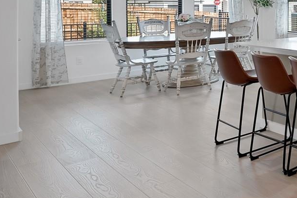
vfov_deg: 31.6
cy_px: 1
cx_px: 462
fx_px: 322
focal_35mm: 39
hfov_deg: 28.0
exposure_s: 1/6
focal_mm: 12
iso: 640
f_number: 9
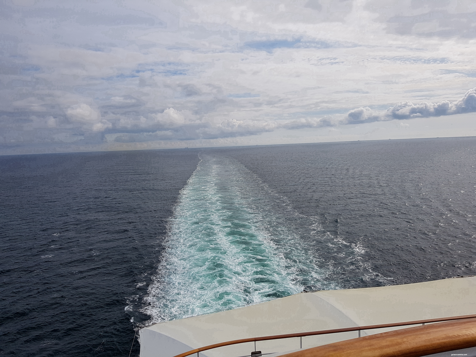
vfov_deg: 53.1
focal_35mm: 26
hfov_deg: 67.3
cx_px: 238
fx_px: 358
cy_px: 178
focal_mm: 4.2
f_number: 1.7
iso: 50
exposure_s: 1/6624
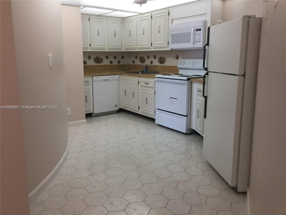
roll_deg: -0.2
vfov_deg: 48.2
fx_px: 240
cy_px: 108
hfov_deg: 61.7
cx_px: 143
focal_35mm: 29
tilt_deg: -10.2
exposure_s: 1/30
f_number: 2.2
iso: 32
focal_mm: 4.15
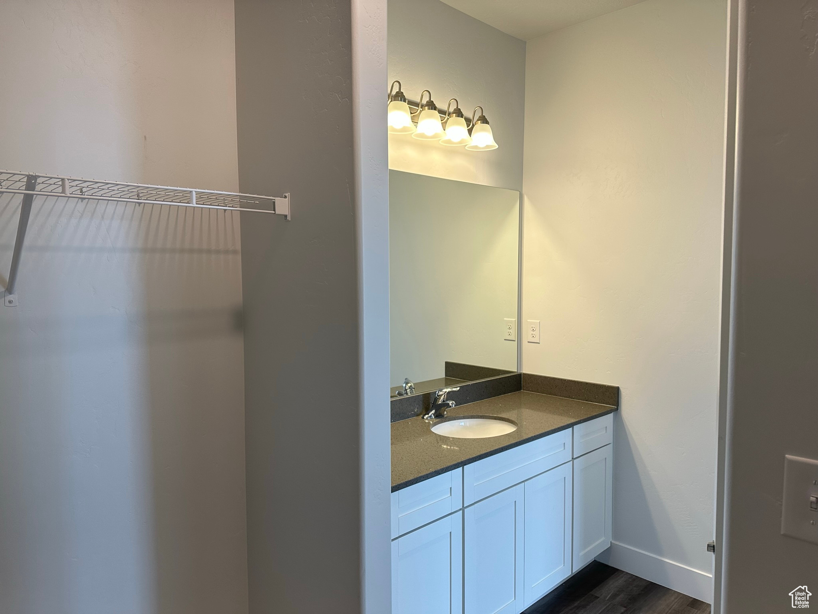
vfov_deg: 56.8
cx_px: 409
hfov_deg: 71.6
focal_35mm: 24
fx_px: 567
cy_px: 307
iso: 100
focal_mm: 6.86
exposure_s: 1/161
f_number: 1.78
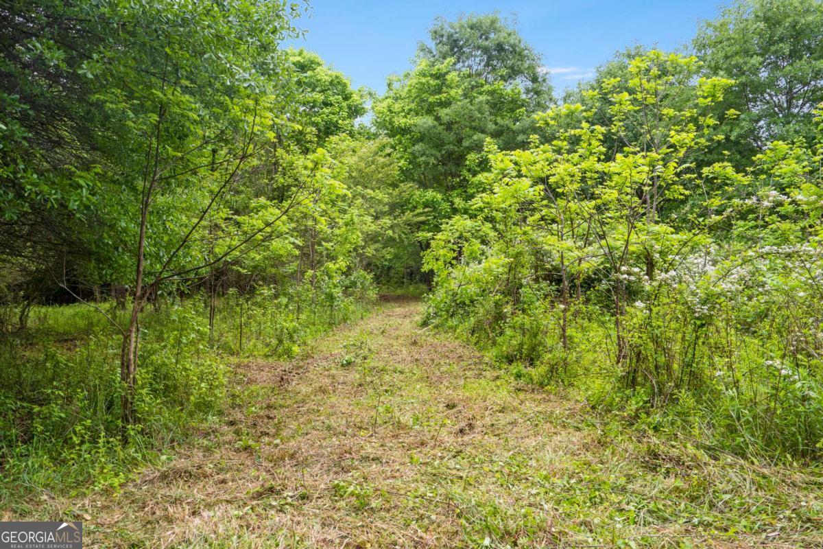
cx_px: 412
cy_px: 274
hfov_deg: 61.9
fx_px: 686
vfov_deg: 43.6
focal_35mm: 30
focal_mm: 30
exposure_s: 1/125
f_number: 8
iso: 500
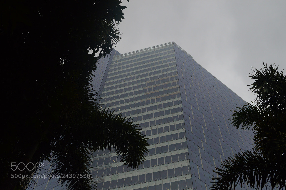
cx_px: 143
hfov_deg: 43.6
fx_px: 357
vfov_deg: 29.8
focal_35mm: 45
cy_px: 95
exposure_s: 1/1250
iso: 400
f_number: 9
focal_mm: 30
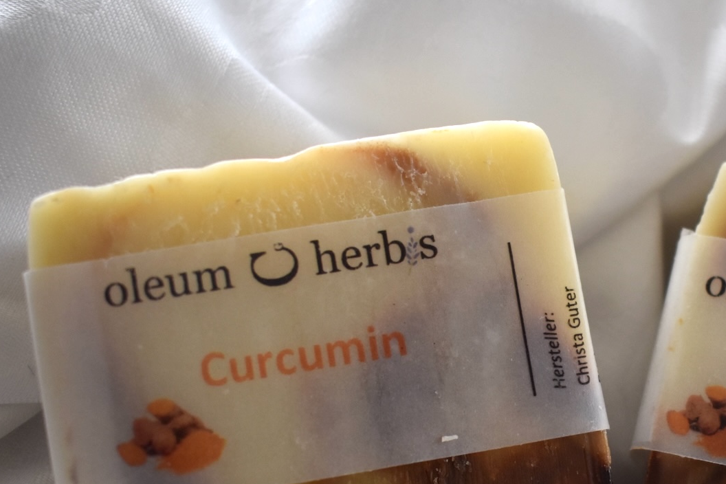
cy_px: 373
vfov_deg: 22.4
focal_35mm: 60
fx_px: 1210
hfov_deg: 32.2
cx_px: 609
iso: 800
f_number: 3.8
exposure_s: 1/125
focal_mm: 22
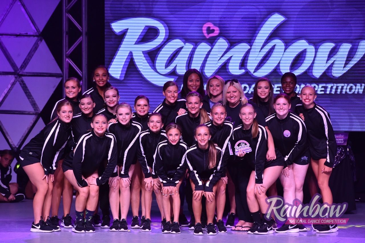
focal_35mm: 200
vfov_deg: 6.9
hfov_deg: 10.3
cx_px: 182
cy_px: 122
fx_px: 2027
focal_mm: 200
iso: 2500
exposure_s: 1/1000
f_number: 7.1
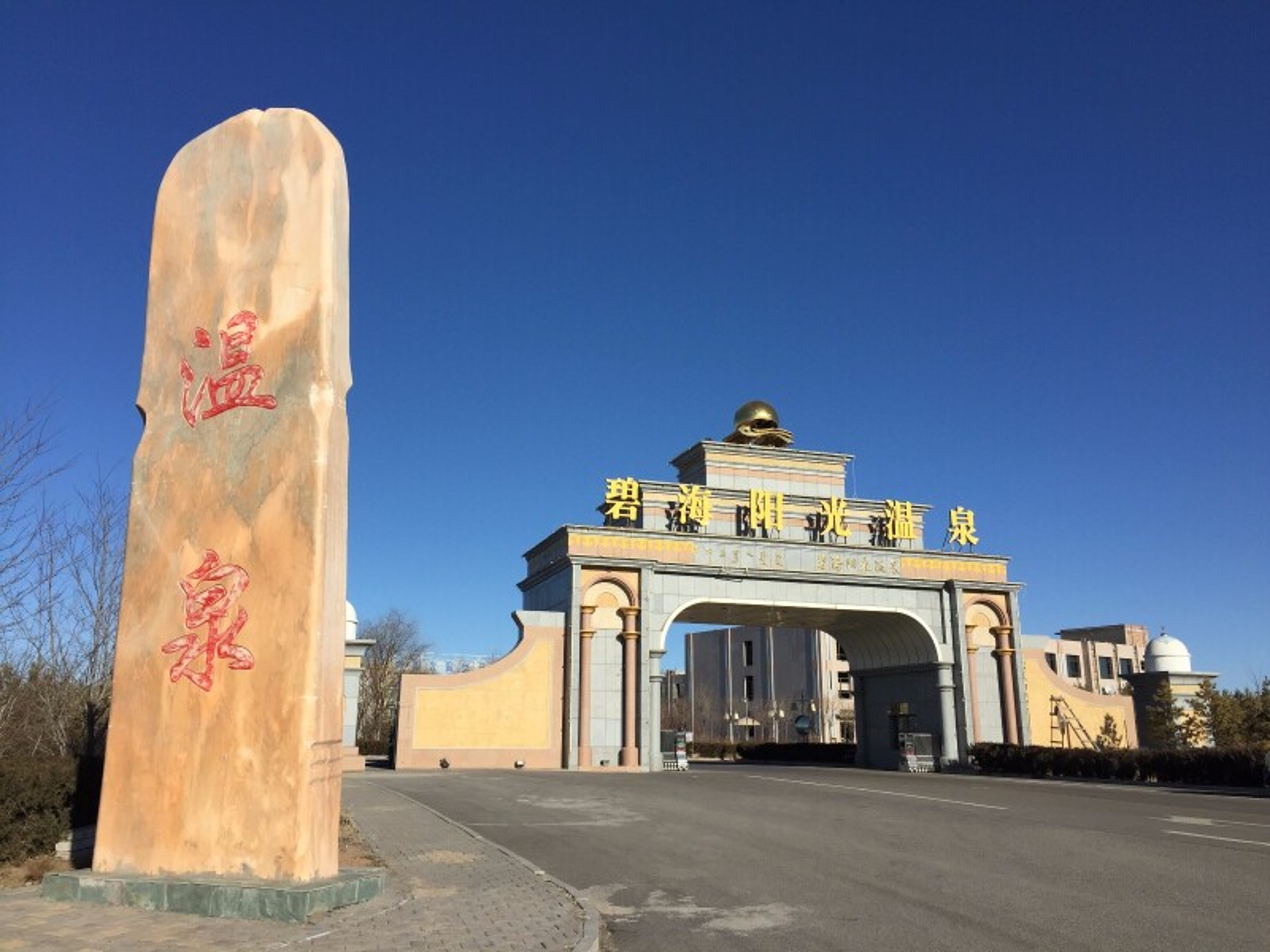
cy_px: 476
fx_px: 1064
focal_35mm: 29
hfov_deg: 61.7
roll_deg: -0.6
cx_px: 635
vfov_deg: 48.2
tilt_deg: +14.4
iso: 32
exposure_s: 1/3300
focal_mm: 4.15
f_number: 2.2
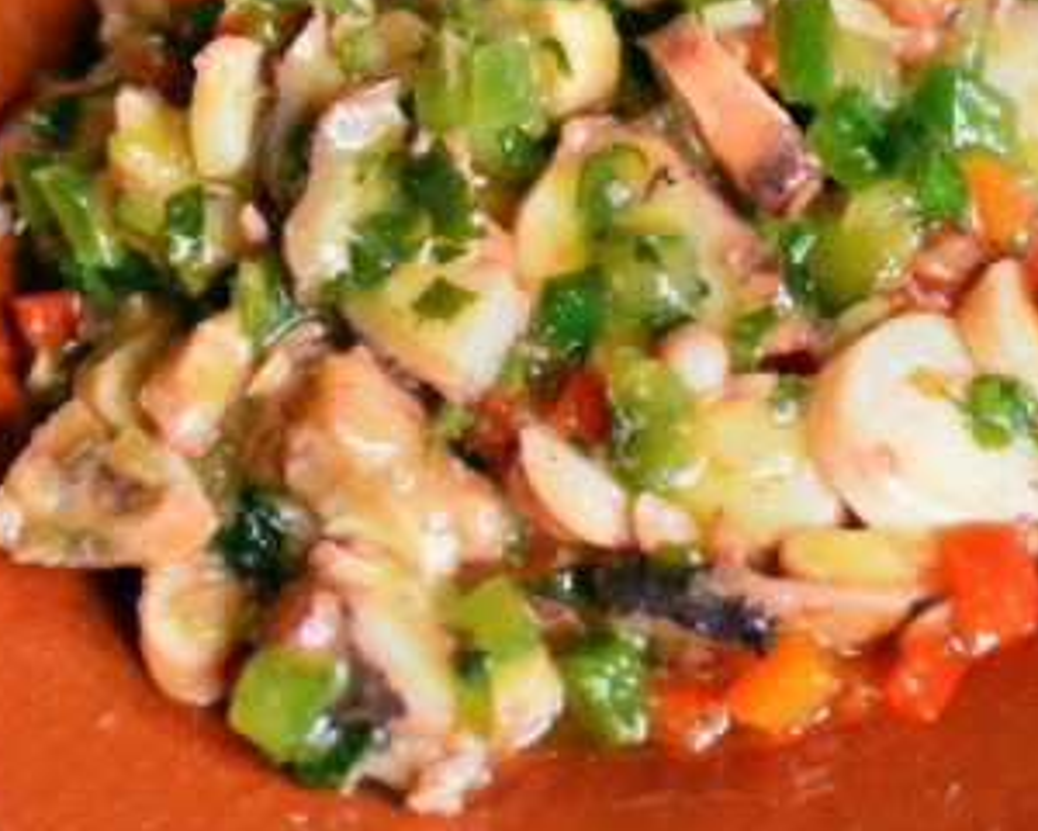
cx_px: 612
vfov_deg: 14.6
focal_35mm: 105
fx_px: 3226
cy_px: 199
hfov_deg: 18.3
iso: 720
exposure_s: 1/125
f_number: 3.5
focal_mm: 35
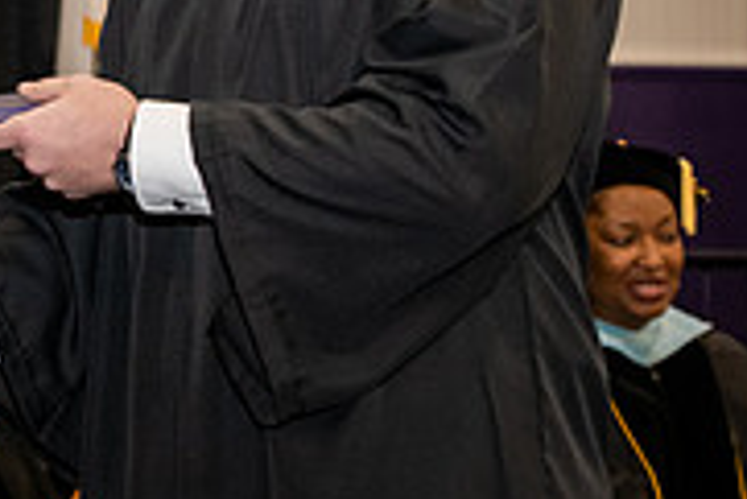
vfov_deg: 6.1
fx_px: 4652
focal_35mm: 224
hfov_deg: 9.1
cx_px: -182
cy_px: -31
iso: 2000
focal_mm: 70
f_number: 5
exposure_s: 1/200
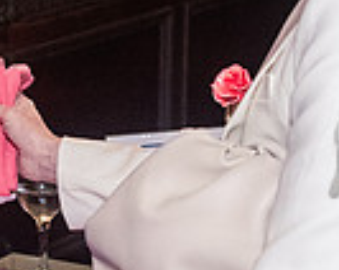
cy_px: 119
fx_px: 1783
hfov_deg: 10.7
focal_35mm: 178
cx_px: -38
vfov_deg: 8.7
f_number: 4
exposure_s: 1/200
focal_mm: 35
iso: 5000
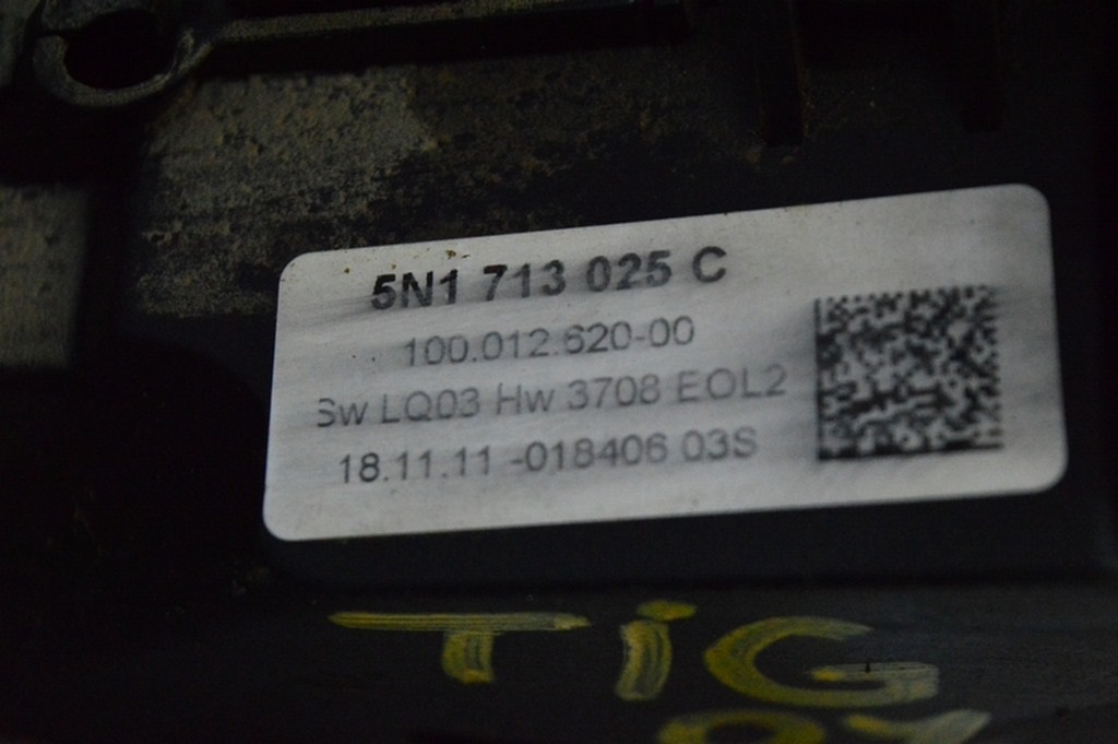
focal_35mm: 82
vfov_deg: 16.5
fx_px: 2560
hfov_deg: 24.6
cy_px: 372
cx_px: 559
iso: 6400
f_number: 5.6
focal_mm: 55
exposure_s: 1/800
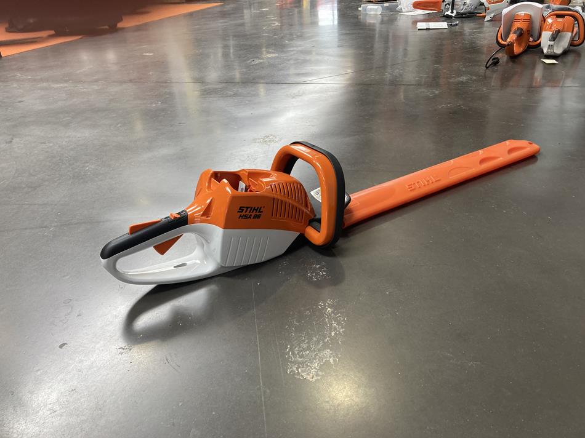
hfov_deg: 63.5
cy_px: 219
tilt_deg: -27.8
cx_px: 292
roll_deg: +3.3
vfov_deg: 49.7
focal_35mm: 28
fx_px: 473
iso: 40
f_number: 1.8
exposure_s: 1/100
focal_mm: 3.99
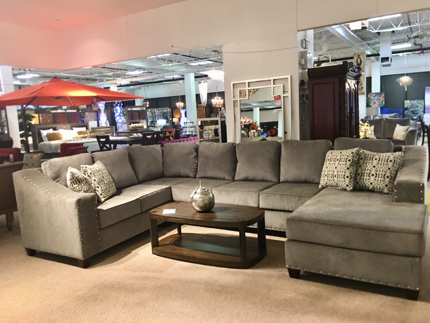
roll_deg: +3.3
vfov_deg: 48.2
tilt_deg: -7.3
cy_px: 162
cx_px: 215
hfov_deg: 61.7
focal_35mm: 29
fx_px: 360
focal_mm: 4.15
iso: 80
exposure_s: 1/15
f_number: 2.2
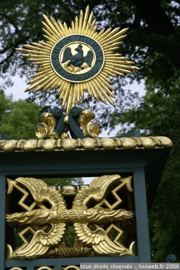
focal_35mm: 105
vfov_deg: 19.5
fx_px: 789
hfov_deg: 13.0
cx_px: 90
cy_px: 135
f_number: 8
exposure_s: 1/80
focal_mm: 70
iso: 100
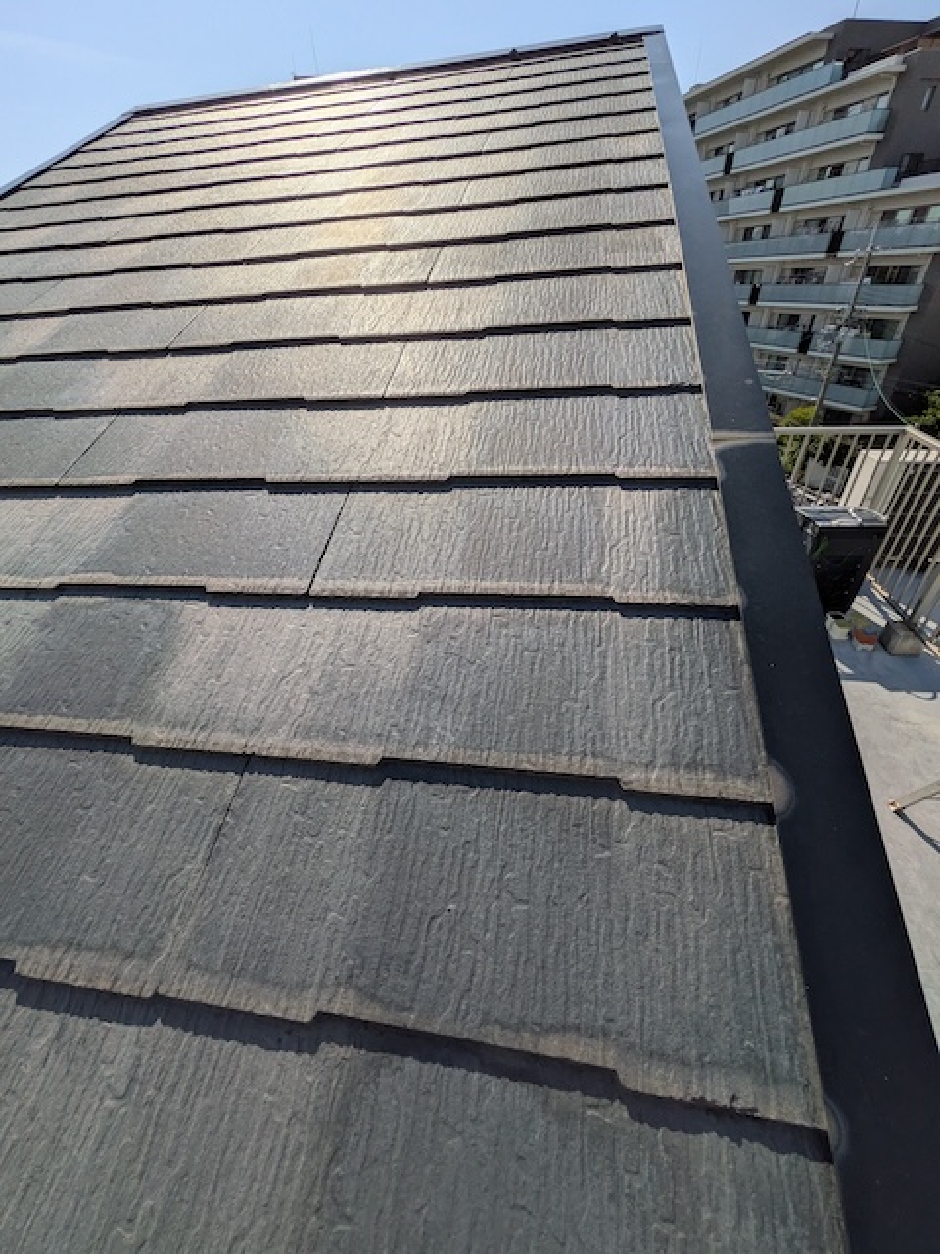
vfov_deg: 102.1
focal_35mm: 14
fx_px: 507
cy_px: 627
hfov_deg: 85.7
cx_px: 470
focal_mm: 1.85
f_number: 2.2
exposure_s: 1/2532
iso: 39
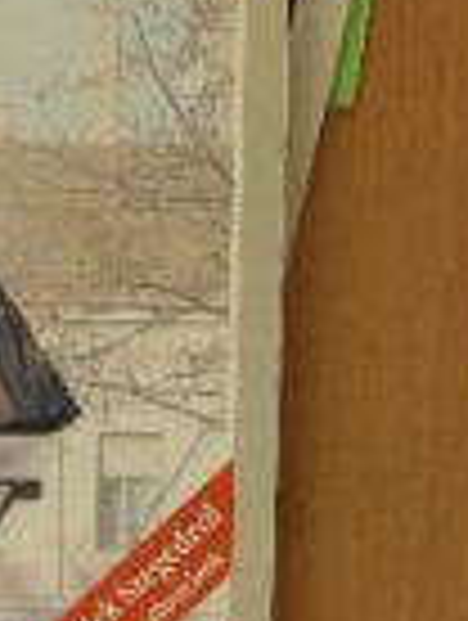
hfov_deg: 10.0
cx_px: -216
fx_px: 2588
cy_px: -272
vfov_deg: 13.0
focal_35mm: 144
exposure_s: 1/13.2
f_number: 3.5
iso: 200
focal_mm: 7.4
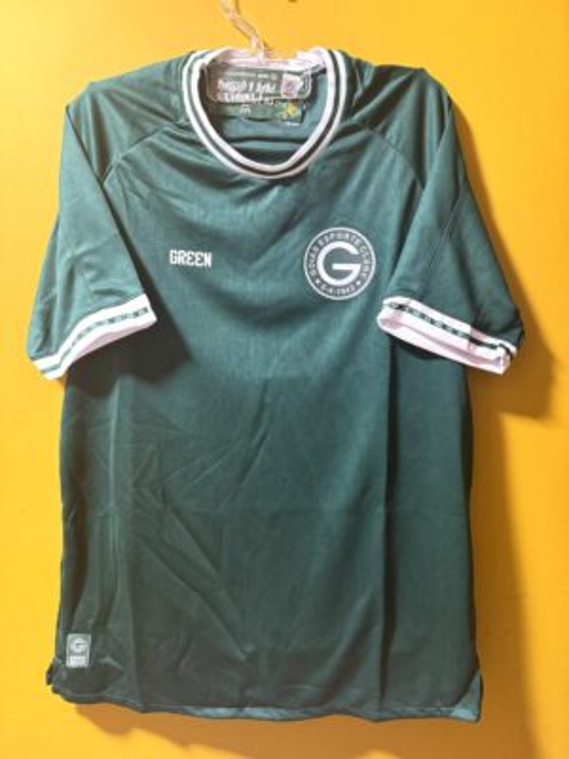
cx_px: 284
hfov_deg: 56.8
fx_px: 526
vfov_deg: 71.6
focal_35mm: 24
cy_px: 380
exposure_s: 1/40
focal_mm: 6.76
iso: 800
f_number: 1.78
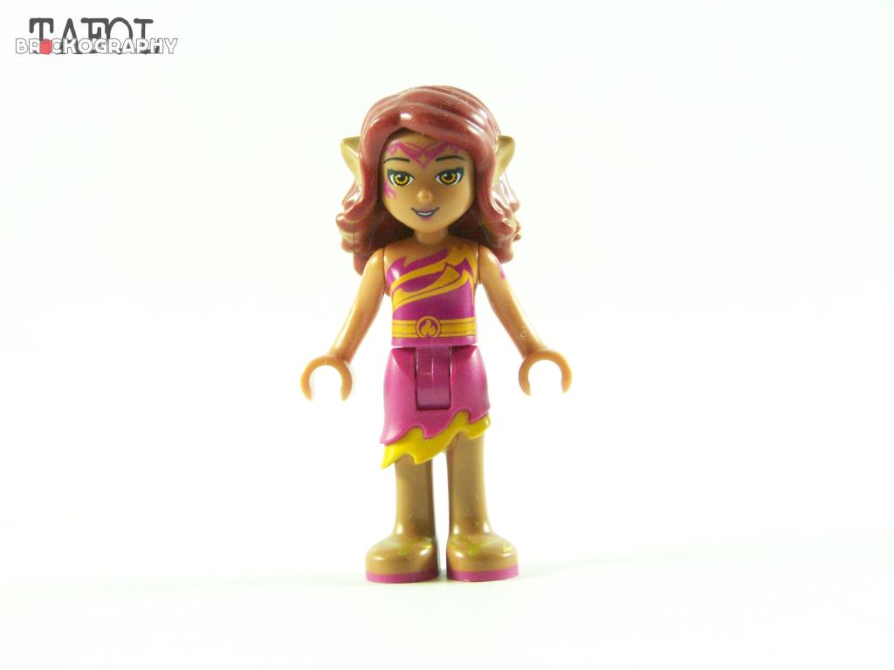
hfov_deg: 20.9
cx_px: 447
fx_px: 2428
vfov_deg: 15.7
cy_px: 335
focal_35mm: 94
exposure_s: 1/60
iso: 400
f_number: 3.6
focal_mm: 15.6
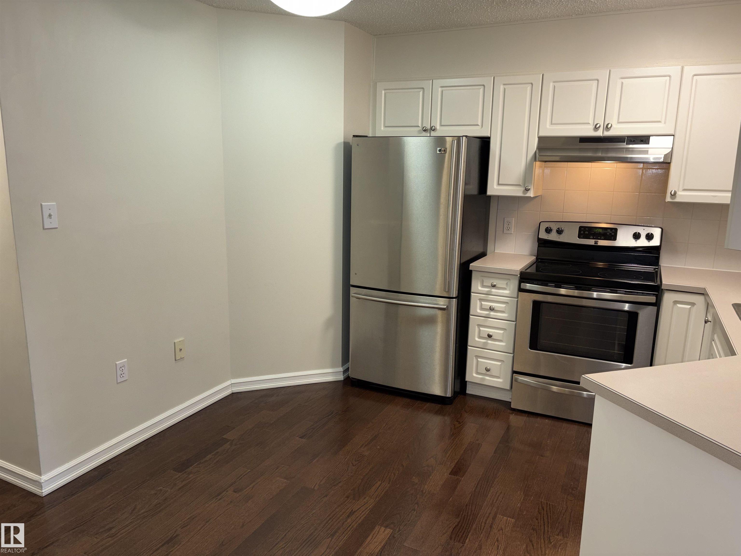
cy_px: 278
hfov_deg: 67.3
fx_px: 557
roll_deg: -0.6
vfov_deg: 53.1
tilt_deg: -11.4
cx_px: 370
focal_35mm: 26
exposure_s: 1/20
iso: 50
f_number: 1.6
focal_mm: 5.96
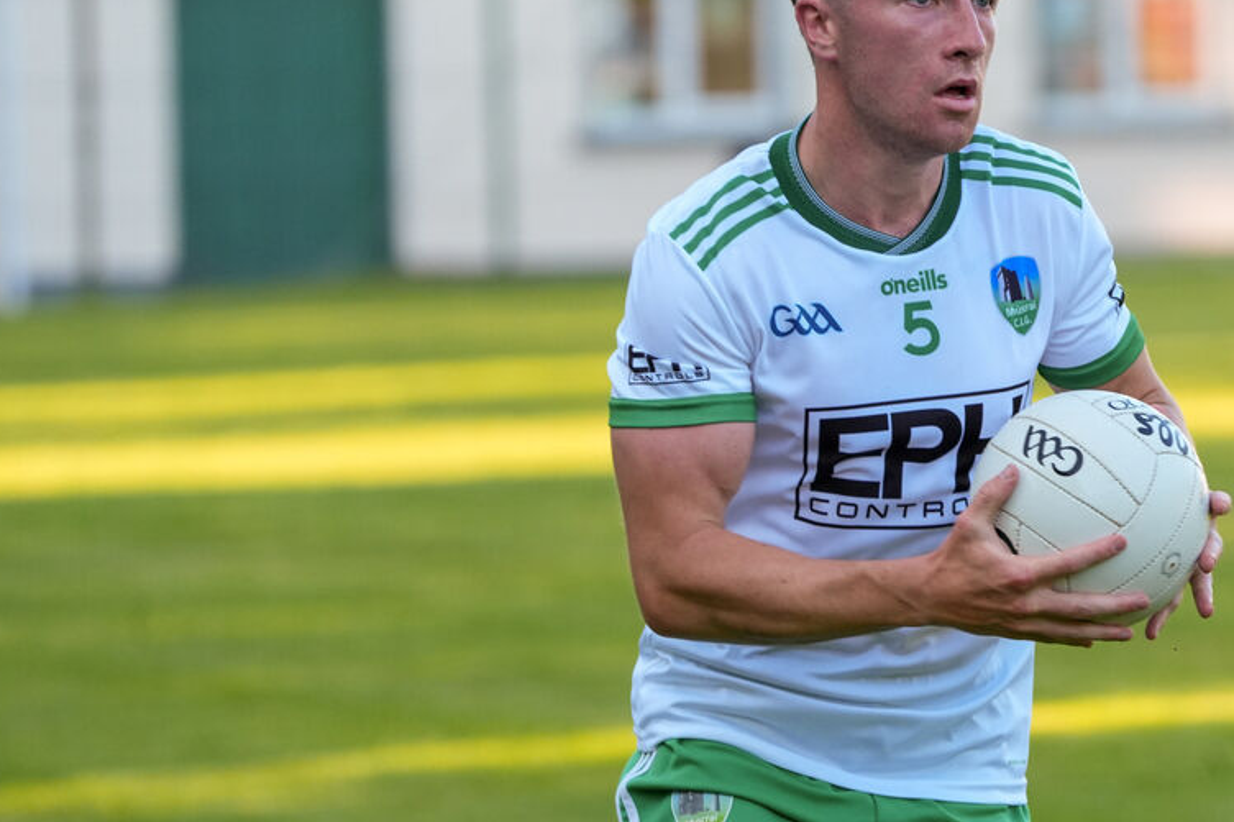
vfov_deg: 2.8
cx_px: 776
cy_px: 415
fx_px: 16894
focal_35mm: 493
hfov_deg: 4.2
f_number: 6.3
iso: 1600
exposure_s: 1/1000
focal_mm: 309
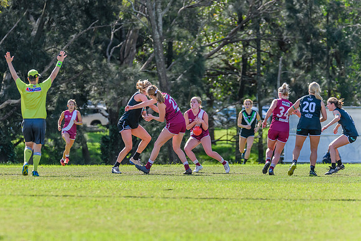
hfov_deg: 6.0
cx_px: 149
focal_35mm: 344
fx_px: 3454
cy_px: 117
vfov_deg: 4.0
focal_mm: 270
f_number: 7.1
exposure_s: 1/1250
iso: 800
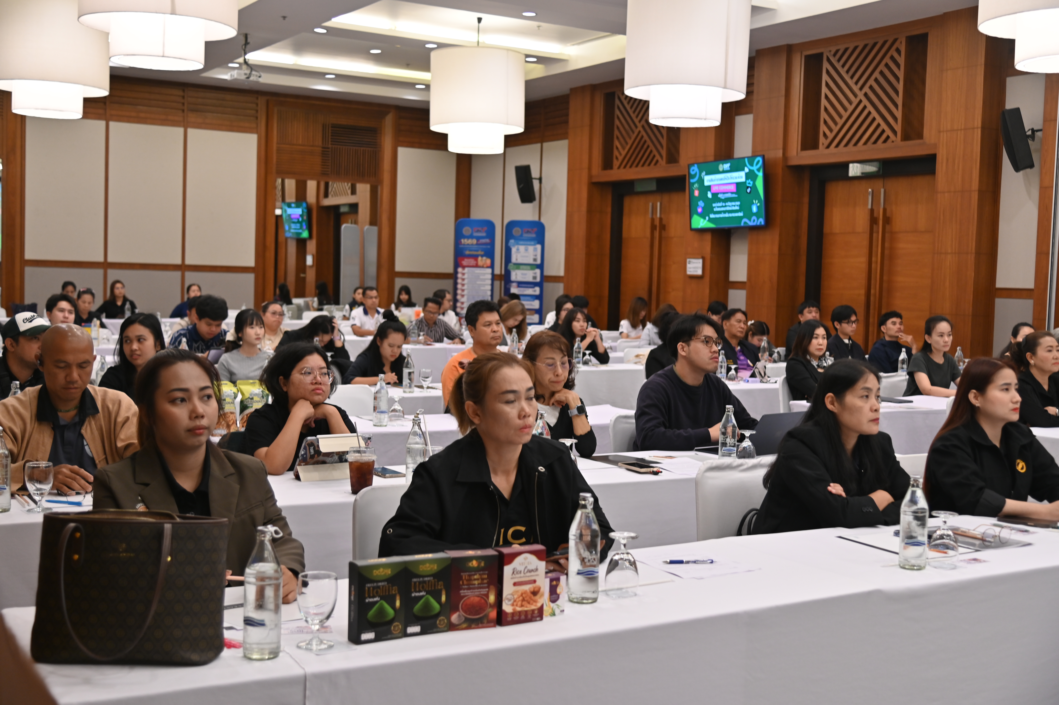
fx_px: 1176
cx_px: 530
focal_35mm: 40
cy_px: 352
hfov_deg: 48.5
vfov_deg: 33.4
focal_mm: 40
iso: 800
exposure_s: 1/60
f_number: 4
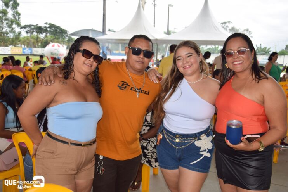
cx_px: 144
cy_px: 96
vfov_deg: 34.2
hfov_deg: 49.5
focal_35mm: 39
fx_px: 312
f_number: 5.6
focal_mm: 26
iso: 100
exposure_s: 1/125
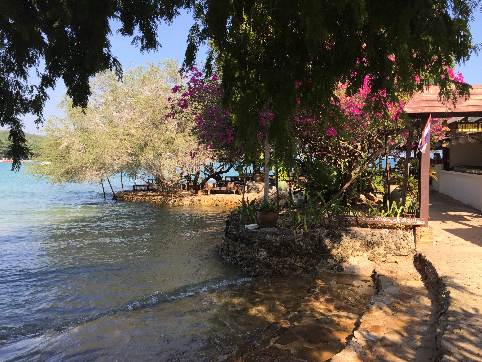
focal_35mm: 29
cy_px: 181
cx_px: 241
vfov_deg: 48.2
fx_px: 404
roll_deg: -0.8
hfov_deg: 61.7
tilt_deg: -2.5
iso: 32
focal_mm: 4.15
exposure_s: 1/746
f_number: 2.2
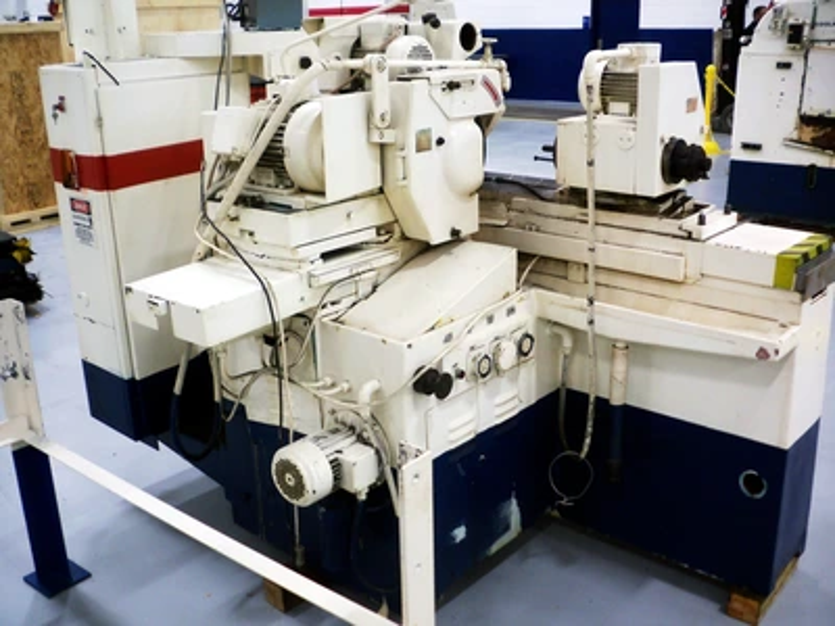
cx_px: 418
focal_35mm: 38
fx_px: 917
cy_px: 313
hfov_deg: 49.0
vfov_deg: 37.7
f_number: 3.5
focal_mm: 6.3
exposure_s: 1/10
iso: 80
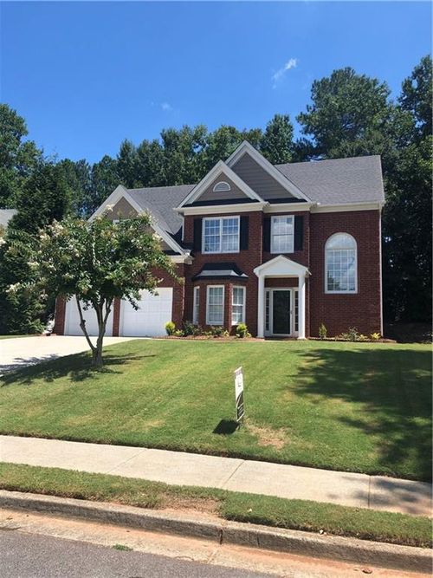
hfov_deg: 49.7
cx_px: 216
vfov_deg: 63.5
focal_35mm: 28
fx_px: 467
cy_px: 289
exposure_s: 1/1279
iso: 20
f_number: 1.8
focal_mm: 3.99
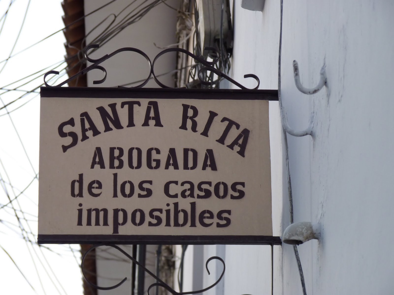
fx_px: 1901
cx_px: 197
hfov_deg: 11.8
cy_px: 148
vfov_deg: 8.9
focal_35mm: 167
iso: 160
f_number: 3.7
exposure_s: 1/160
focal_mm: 29.7
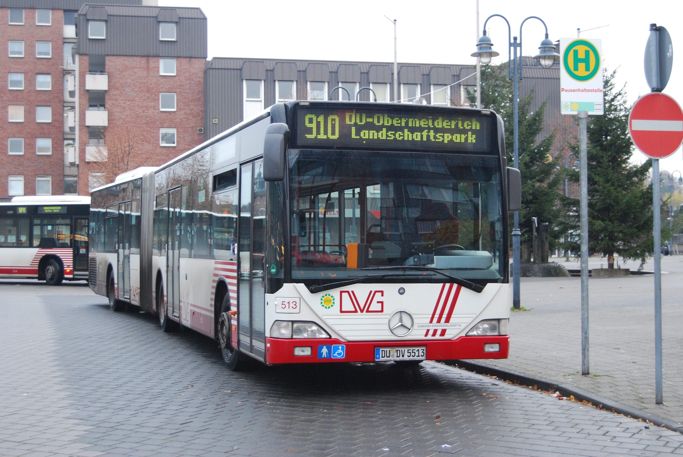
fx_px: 1083
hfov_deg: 35.0
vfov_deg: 23.9
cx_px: 342
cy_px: 228
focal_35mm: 57
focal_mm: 38
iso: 800
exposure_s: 1/40
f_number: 4.8
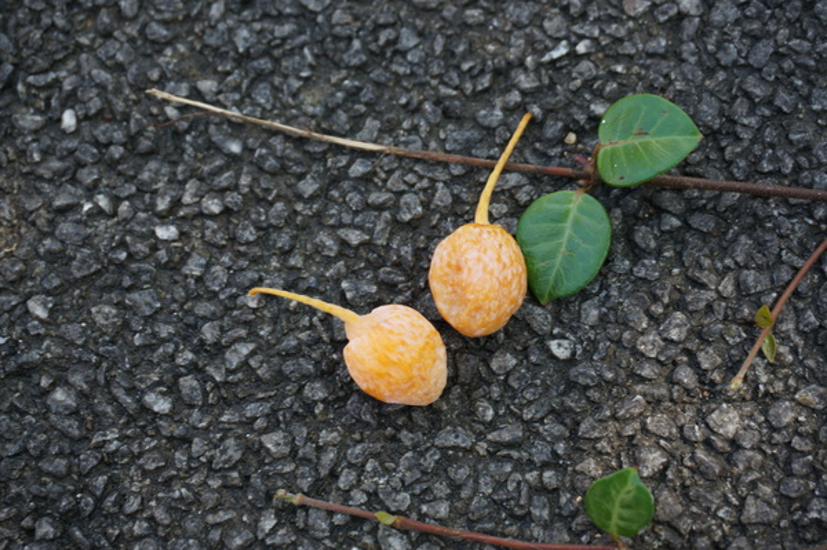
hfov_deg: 37.9
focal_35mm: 52
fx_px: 1205
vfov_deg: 25.7
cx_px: 414
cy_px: 275
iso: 100
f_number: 5.6
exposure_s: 1/60
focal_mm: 35
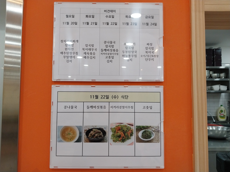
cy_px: 86
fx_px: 173
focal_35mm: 26
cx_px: 115
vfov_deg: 53.1
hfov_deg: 67.3
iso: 100
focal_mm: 4
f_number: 1.8
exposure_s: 1/60.2
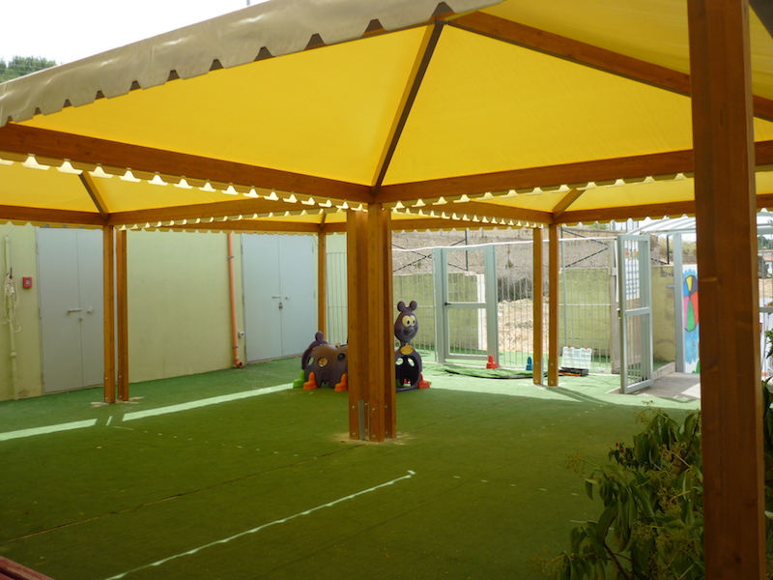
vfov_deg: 42.9
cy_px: 290
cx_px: 386
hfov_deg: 55.4
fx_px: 737
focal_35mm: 33
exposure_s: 1/500
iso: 80
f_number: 2.8
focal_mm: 5.5
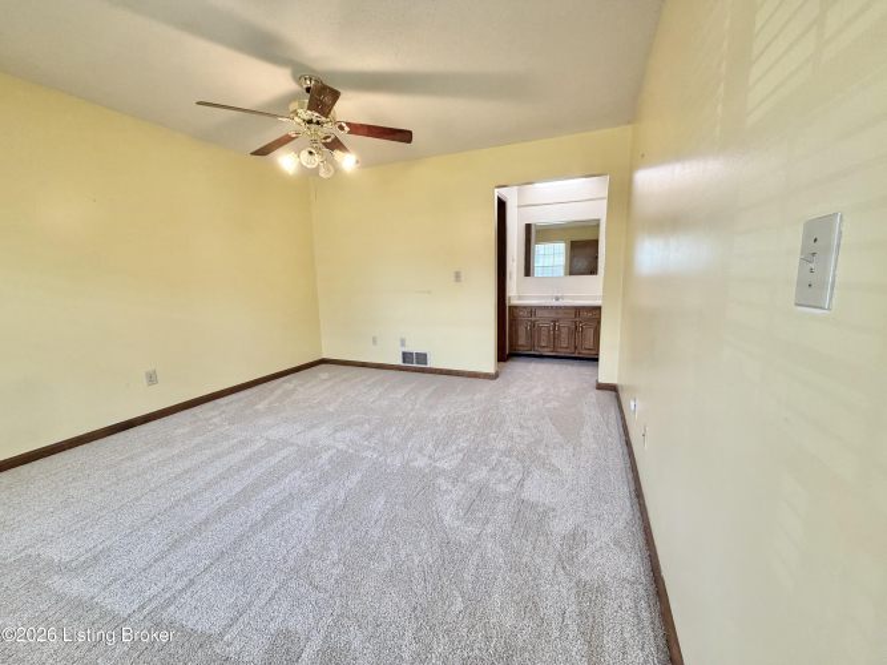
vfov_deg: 85.7
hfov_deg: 102.1
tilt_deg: -9.3
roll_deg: +1.6
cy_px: 332
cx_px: 444
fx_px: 359
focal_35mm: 14
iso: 200
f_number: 2.2
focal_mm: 2.22
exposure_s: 1/120
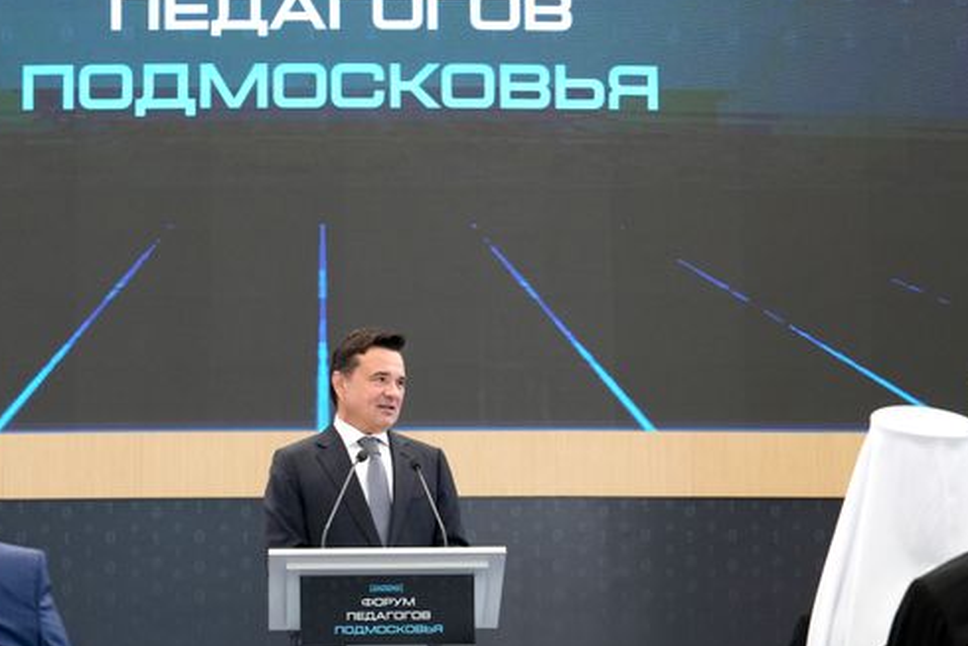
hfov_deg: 13.9
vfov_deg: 9.3
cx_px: 376
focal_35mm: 147
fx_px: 3954
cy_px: 279
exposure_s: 1/160
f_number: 5
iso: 2500
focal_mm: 103
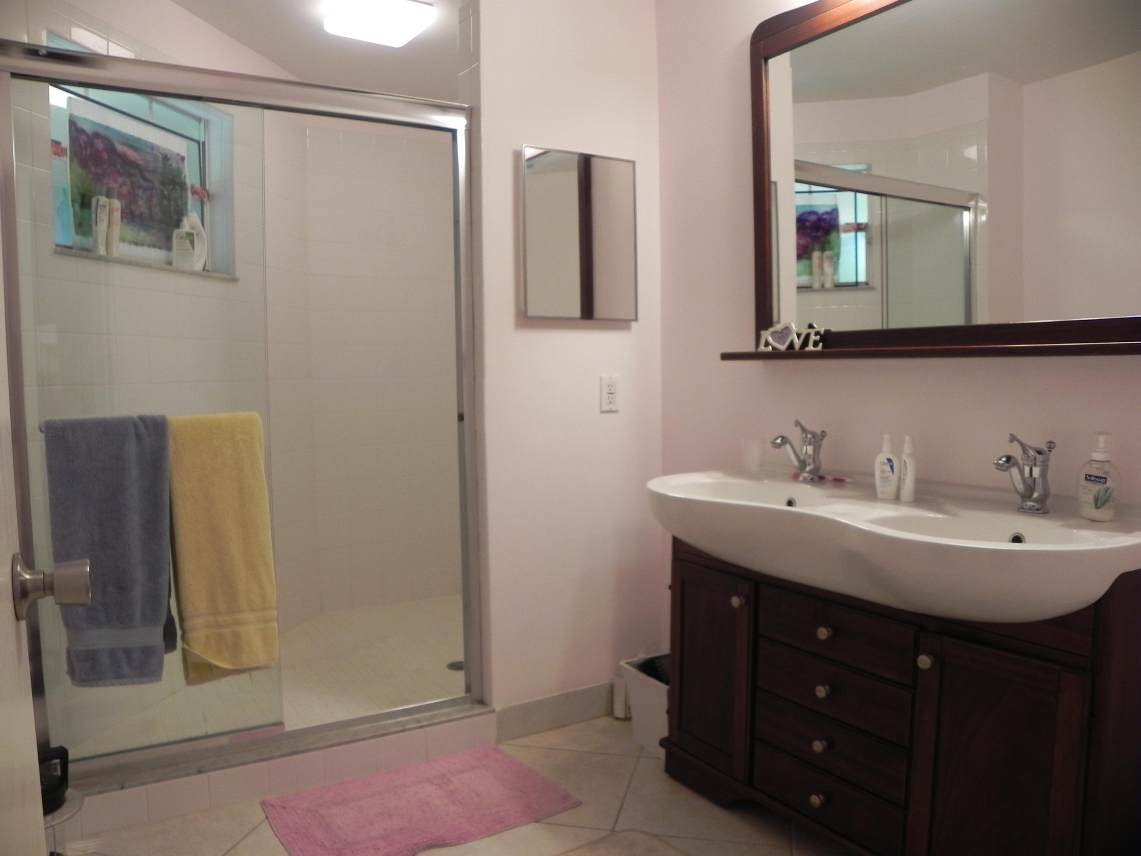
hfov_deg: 67.3
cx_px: 570
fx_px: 857
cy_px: 428
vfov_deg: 53.1
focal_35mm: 26
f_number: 2.8
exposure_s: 1/43.5
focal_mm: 4.6
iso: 160
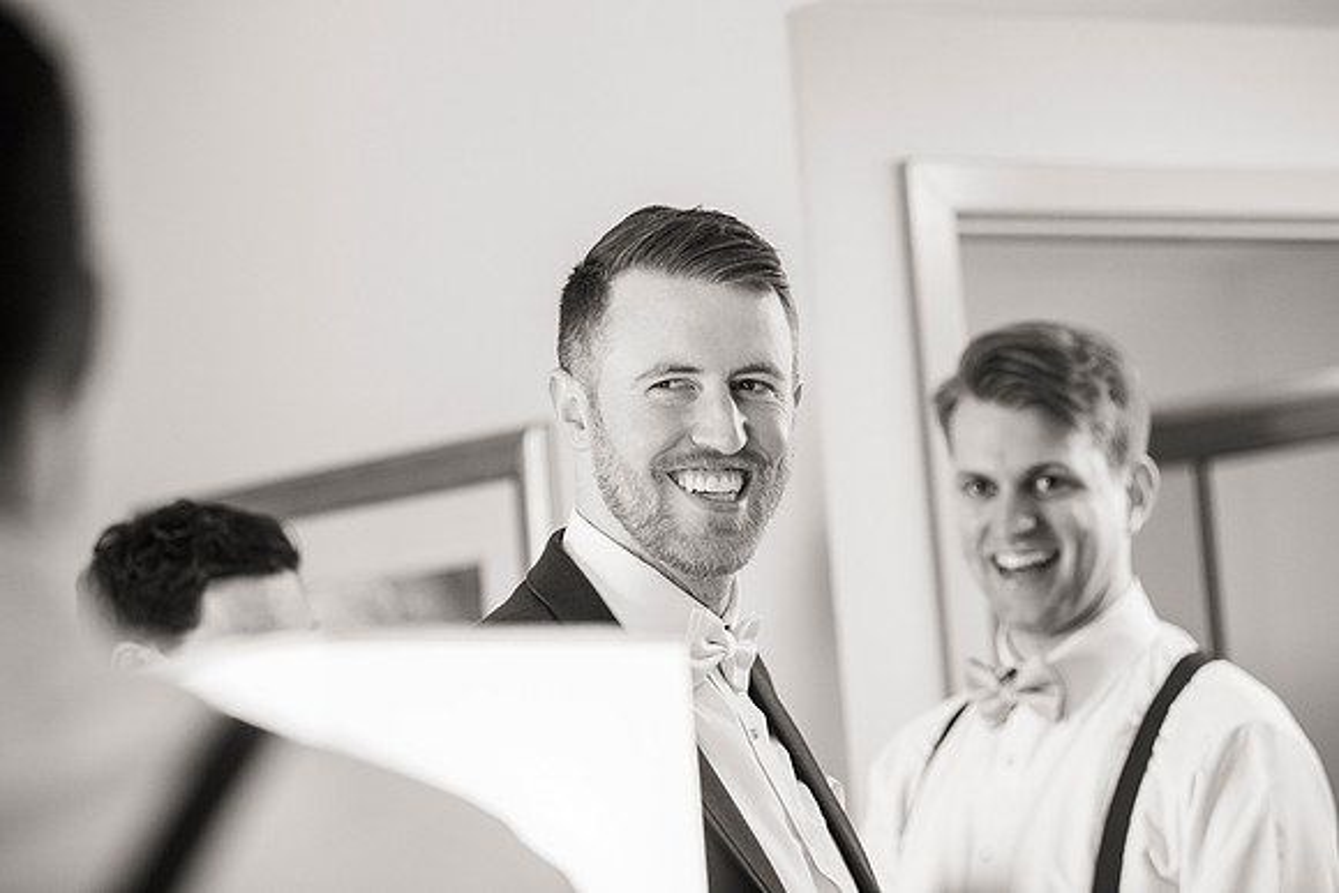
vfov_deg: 11.4
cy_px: 446
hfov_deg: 17.1
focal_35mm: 120
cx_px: 670
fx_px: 4464
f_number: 3.5
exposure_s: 1/200
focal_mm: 120
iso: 2500
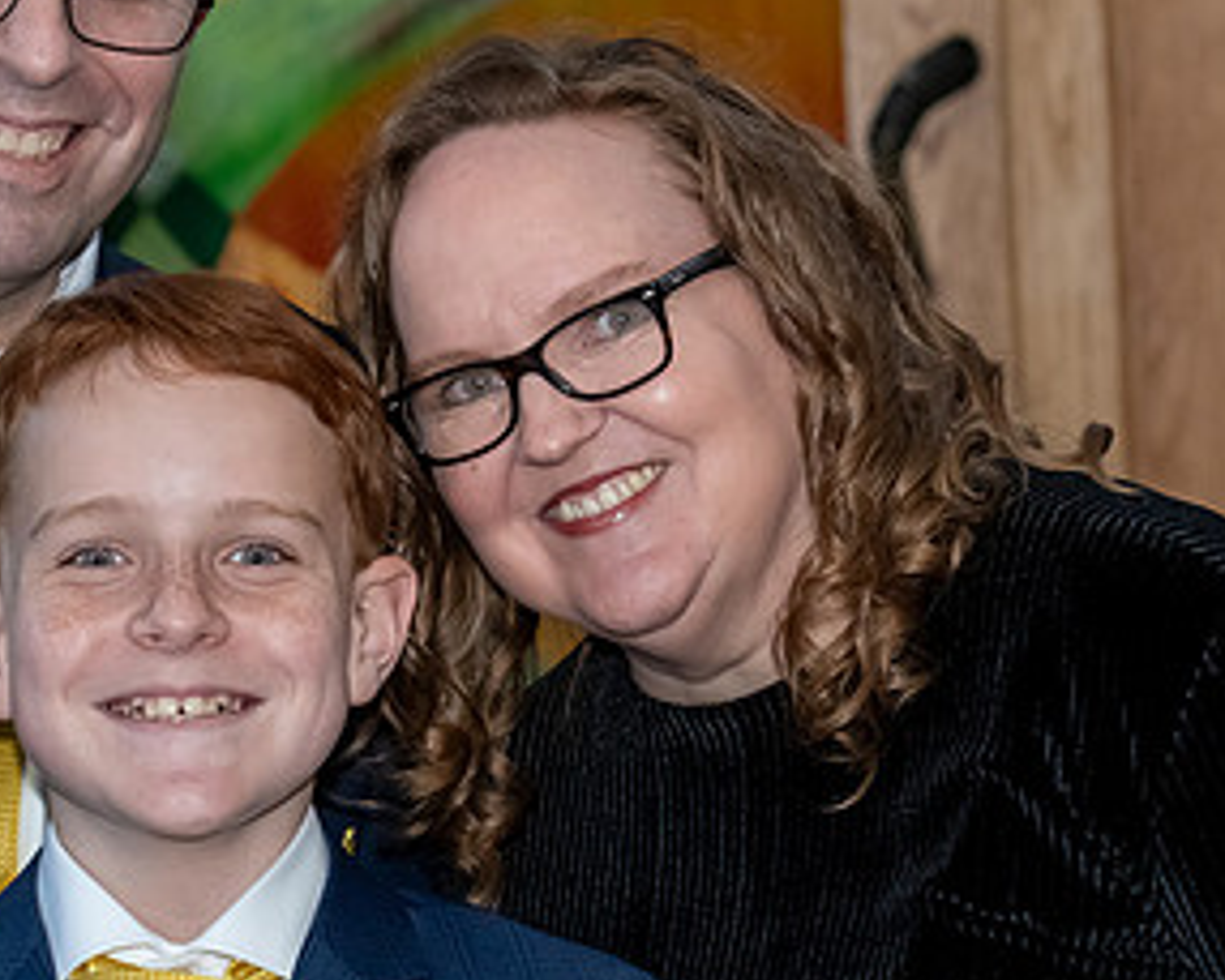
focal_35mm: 301
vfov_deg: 5.1
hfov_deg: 6.4
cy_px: 674
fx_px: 10917
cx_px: 442
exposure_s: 1/250
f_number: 5.6
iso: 500
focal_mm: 75
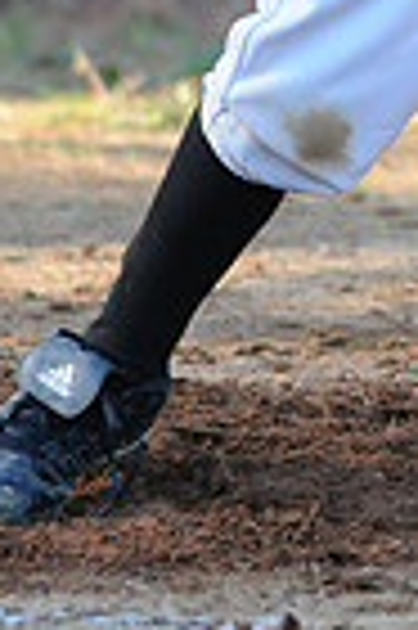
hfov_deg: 0.7
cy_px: -310
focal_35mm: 1861
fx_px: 32490
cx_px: 708
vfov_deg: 1.1
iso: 800
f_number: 4
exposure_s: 1/640
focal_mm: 300
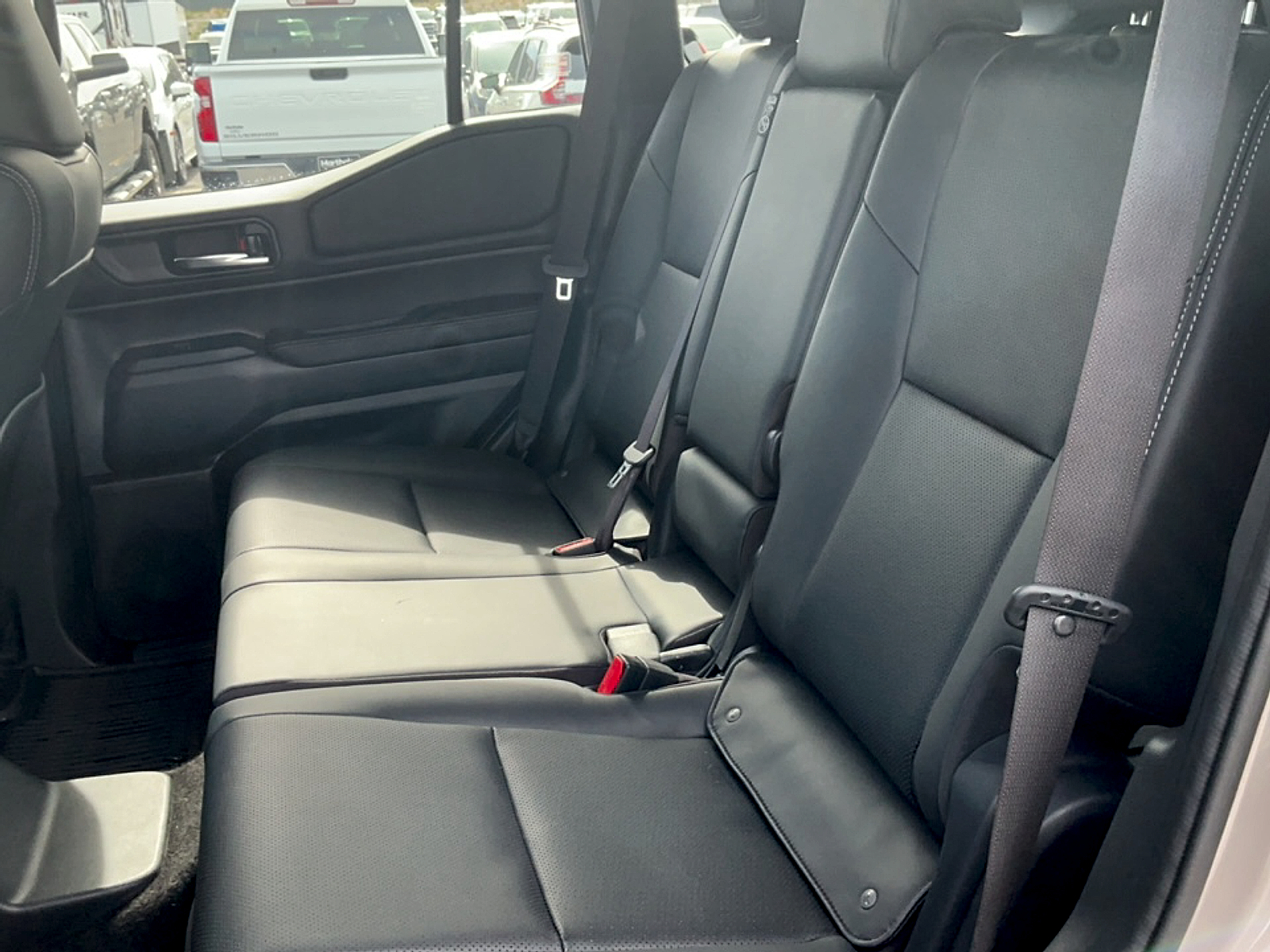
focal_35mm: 30
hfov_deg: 60.0
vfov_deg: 46.8
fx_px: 1101
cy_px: 476
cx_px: 635
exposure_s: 1/120
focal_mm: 3
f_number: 1.8
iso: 40
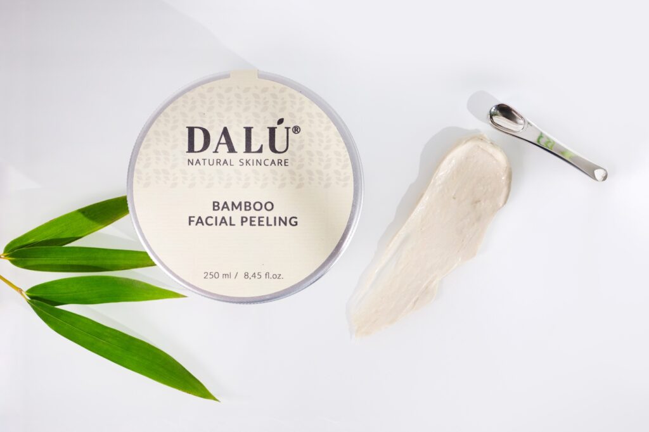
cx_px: 324
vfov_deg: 27.0
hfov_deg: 39.6
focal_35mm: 50
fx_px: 901
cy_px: 216
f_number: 5.6
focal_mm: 33
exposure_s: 1/125
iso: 250
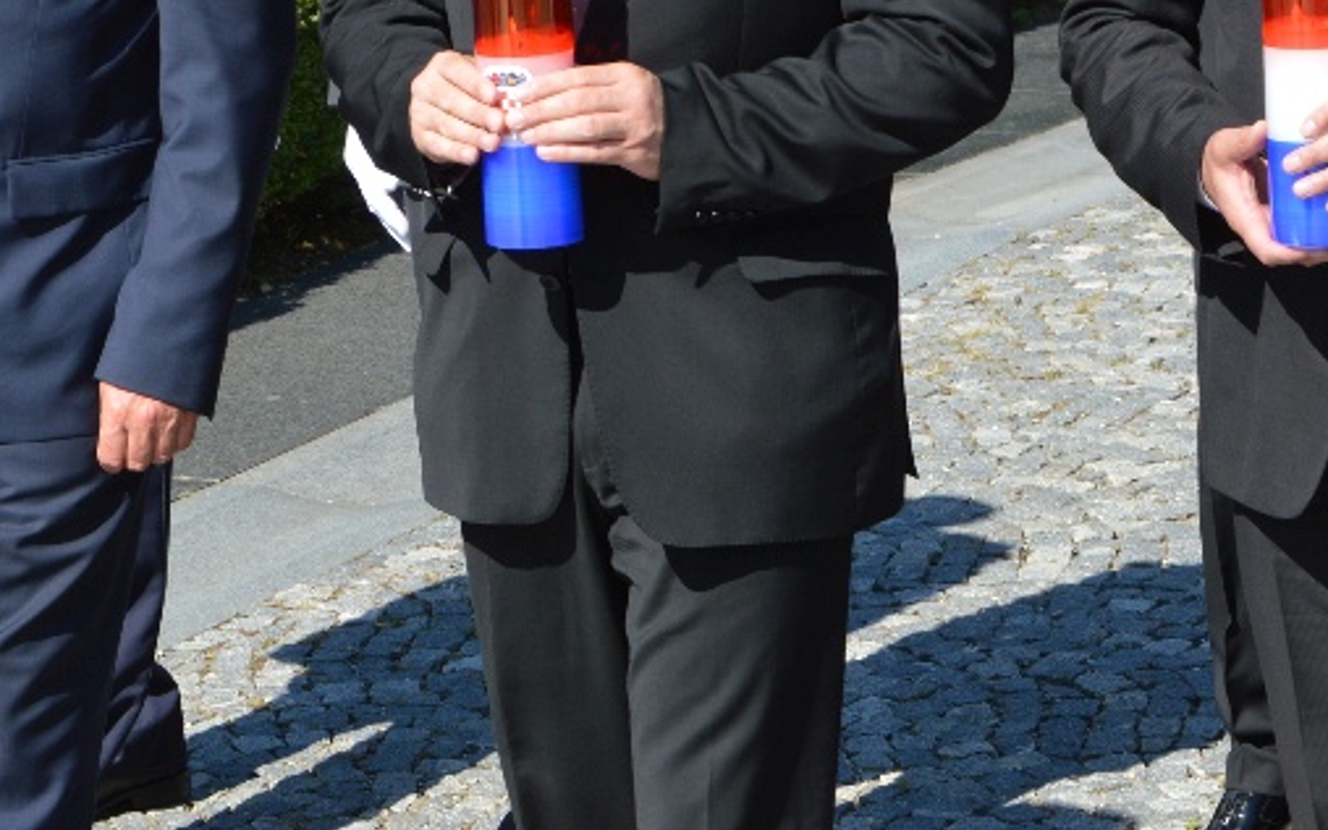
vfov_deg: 7.0
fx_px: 6805
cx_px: 388
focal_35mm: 188
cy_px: 71
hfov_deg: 11.1
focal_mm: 52
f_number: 7.1
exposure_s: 1/200
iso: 100
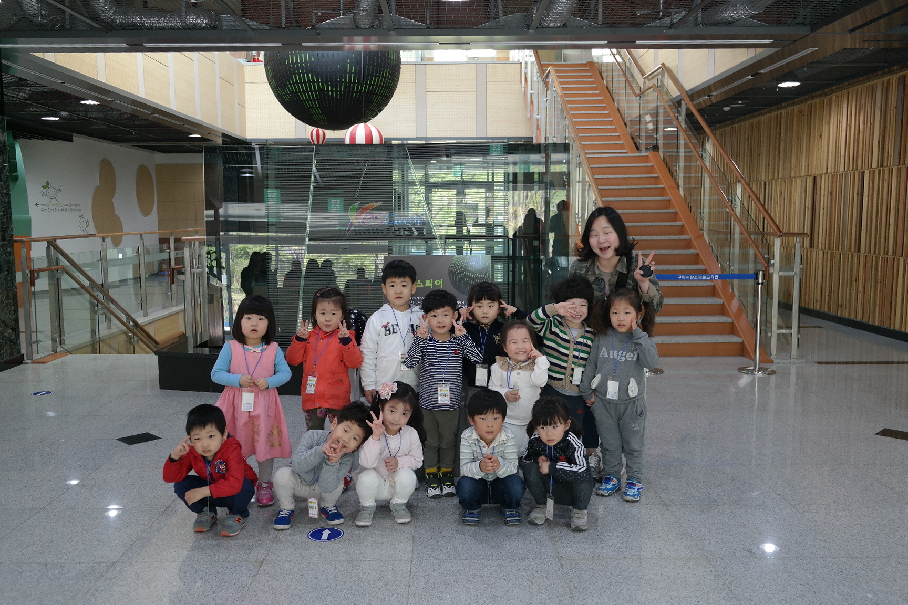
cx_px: 454
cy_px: 302
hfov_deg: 61.9
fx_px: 757
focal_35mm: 30
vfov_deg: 43.6
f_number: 3.5
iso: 400
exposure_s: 1/40
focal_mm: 20
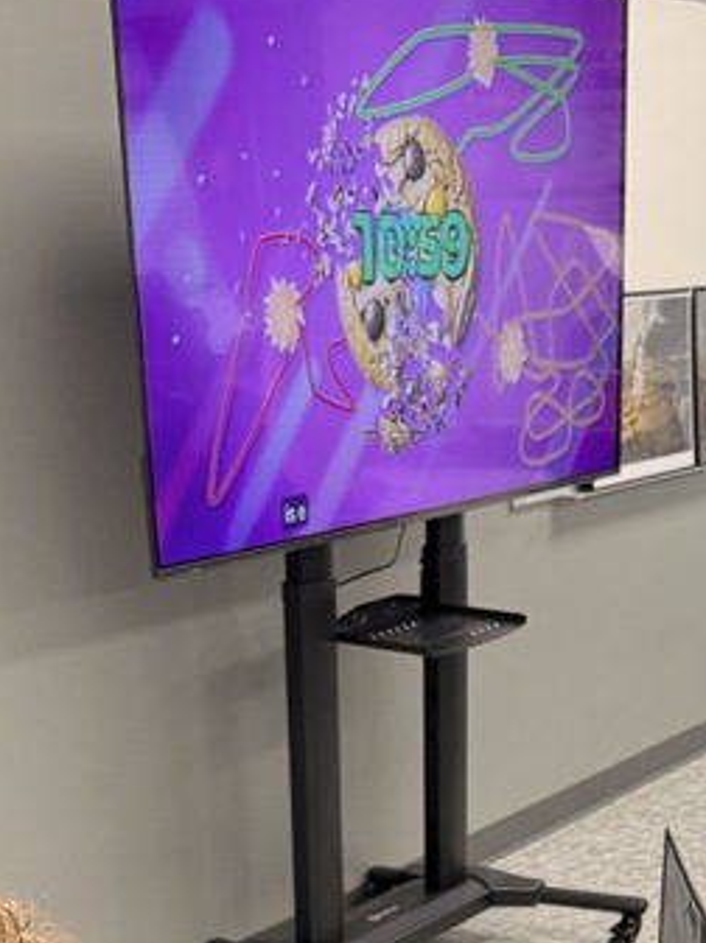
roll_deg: -1.9
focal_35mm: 73
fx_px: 1989
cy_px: 1144
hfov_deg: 20.1
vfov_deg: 24.2
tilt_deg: -23.4
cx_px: 440
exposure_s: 1/106
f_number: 1.78
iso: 200
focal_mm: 6.76
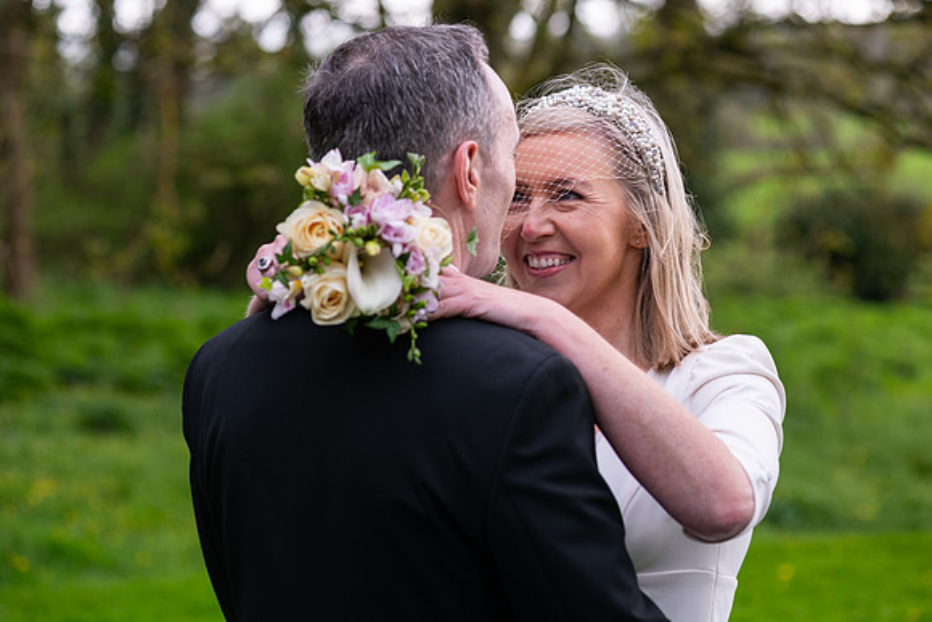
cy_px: 311
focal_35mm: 100
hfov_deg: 20.4
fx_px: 2589
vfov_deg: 13.7
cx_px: 466
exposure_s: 1/160
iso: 160
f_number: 3.5
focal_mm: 100
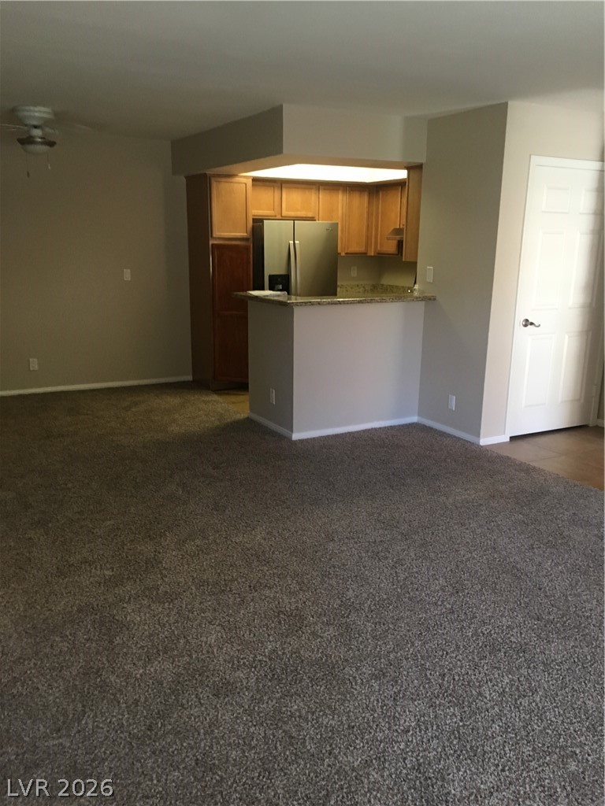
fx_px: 676
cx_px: 302
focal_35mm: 29
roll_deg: -0.1
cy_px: 403
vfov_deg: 61.7
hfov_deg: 48.2
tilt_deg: -11.6
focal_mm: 4.15
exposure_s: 1/30
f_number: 2.2
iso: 100
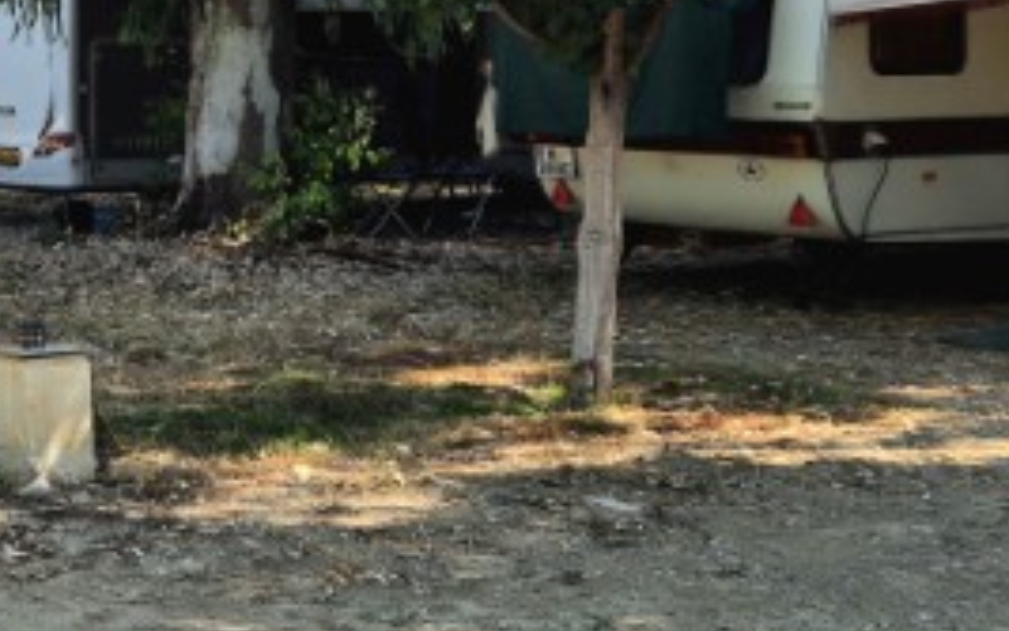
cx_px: -53
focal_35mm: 73
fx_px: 2008
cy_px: -125
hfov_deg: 26.4
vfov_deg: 17.1
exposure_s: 1/909
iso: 25
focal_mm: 5.4
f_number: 1.8
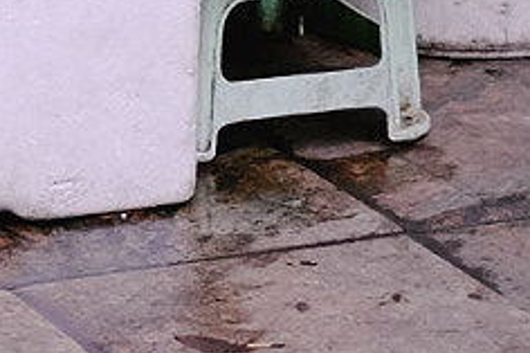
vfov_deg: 3.7
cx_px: -505
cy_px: -667
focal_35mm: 360
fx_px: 5296
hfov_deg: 5.6
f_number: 1.4
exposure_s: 1/160
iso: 400
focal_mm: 35
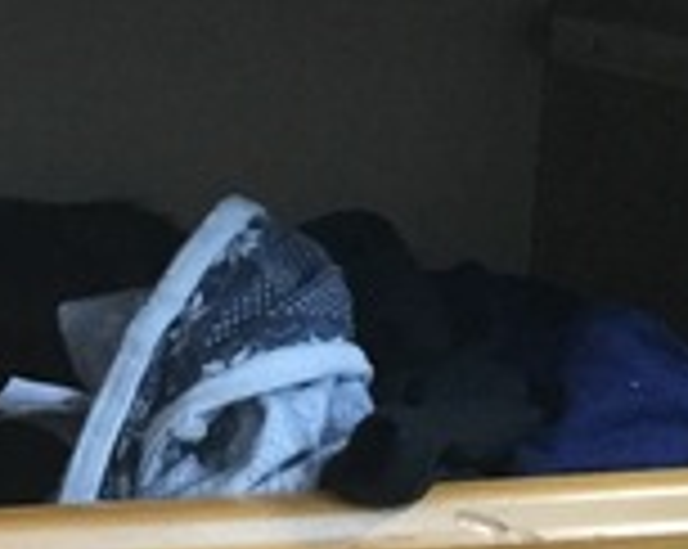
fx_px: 2420
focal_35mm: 119
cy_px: 351
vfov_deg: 12.9
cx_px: -504
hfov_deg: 14.5
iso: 250
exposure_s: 1/33
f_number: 2.4
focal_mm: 3.3
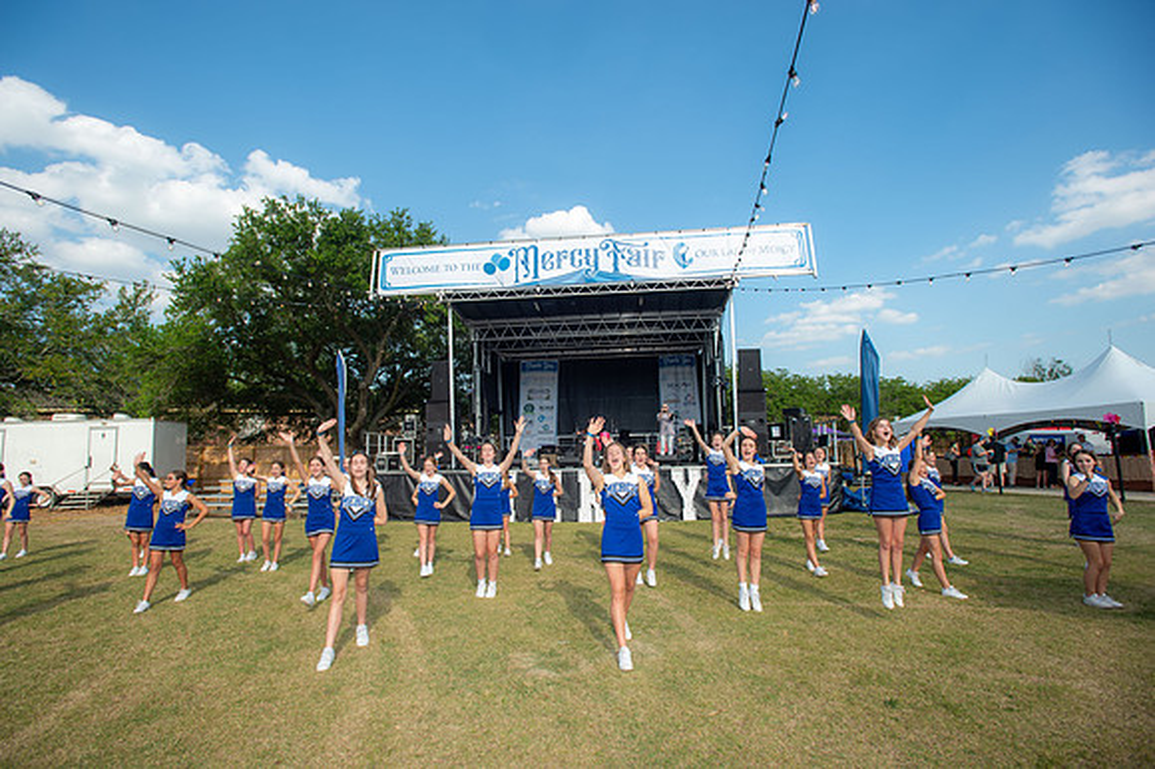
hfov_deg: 93.3
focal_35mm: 17
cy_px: 384
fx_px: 545
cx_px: 578
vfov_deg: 70.4
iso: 100
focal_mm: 17
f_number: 5.6
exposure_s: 1/200
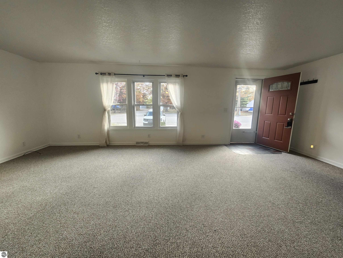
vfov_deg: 89.9
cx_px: 172
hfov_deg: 106.2
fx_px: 129
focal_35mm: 13
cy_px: 129
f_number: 2.2
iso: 125
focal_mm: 1.74
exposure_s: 1/60
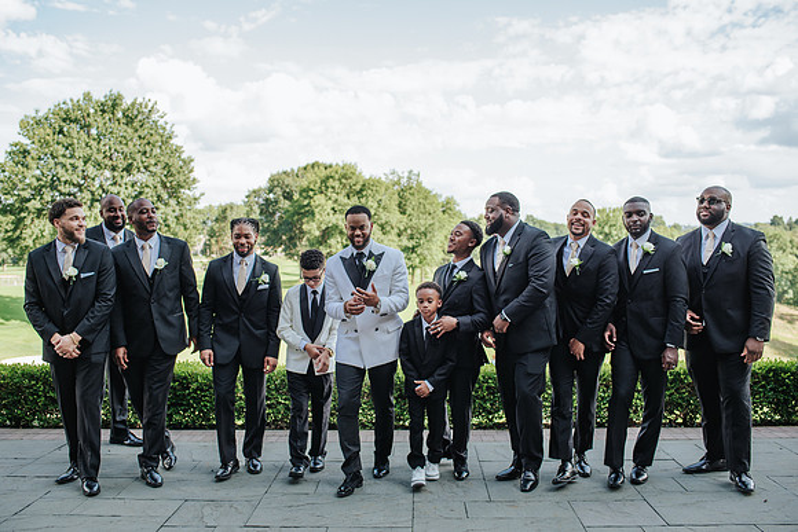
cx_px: 381
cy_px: 278
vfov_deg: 36.3
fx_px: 812
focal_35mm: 37
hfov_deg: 52.3
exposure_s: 1/320
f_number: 2.8
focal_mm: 35
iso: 100
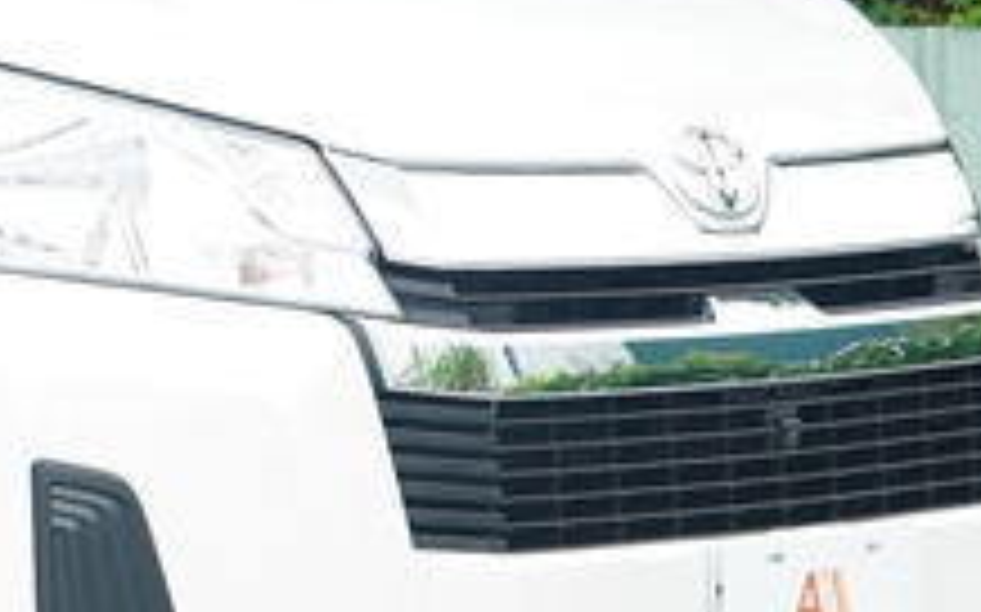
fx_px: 6280
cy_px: -7
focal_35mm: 235
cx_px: -675
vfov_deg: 5.6
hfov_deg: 8.6
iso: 100
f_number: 6.3
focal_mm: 49
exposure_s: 1/80
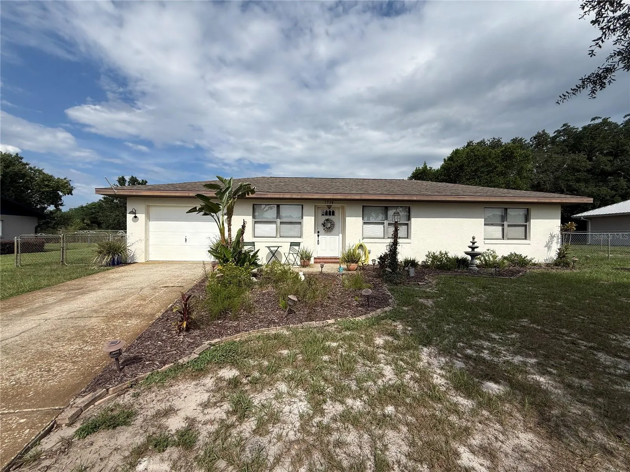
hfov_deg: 102.1
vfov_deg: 85.7
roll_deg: -0.6
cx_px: 315
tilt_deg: +0.6
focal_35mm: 14
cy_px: 236
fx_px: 255
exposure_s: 1/3663
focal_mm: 2.22
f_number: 2.2
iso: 50
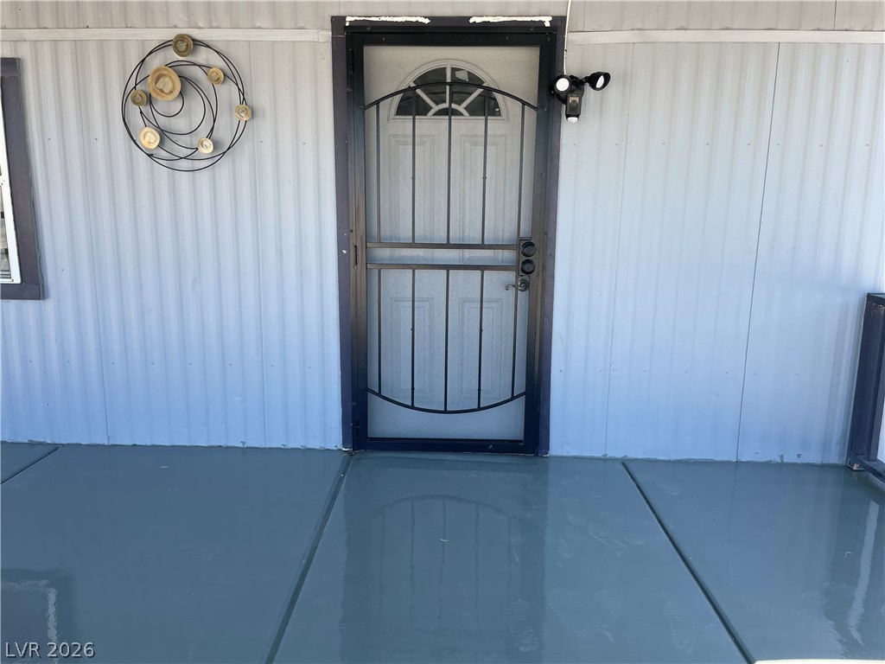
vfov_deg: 53.1
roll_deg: +0.2
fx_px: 665
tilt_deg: -11.4
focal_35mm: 26
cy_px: 332
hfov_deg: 67.3
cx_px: 442
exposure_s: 1/373
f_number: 1.6
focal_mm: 4.2
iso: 32
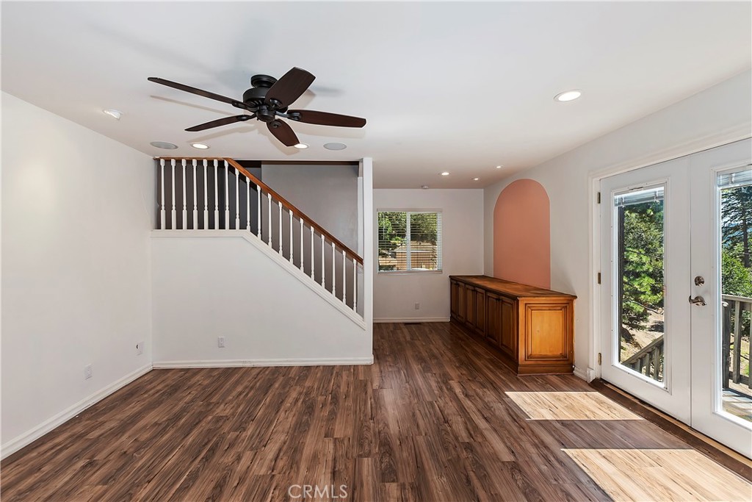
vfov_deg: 77.3
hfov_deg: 100.4
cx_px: 376
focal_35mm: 15
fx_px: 313
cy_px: 251
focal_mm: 10
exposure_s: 1/30
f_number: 8
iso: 100
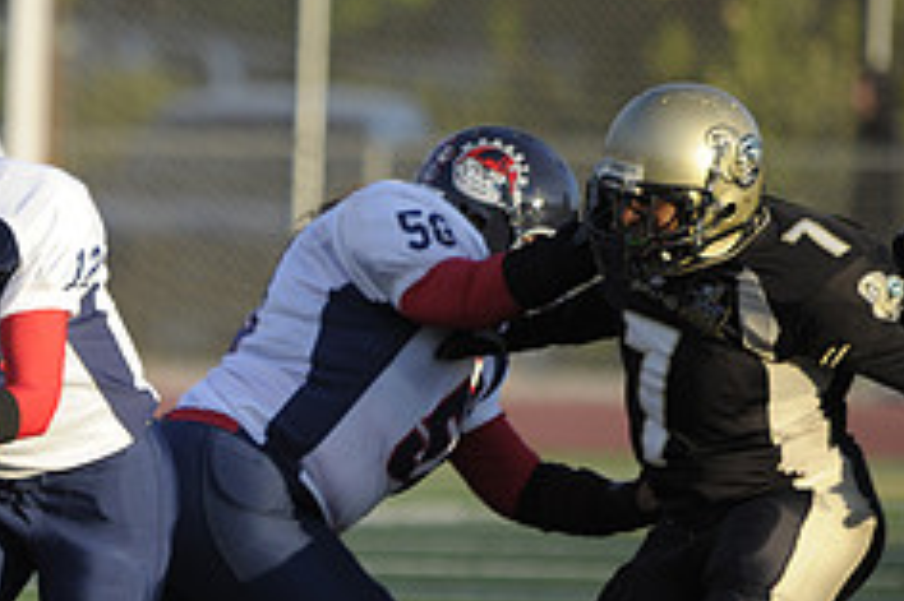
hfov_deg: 1.7
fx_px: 30839
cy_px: 371
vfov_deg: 1.1
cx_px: 0
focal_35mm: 1229
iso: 1100
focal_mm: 500
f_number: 6.3
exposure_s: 1/1000
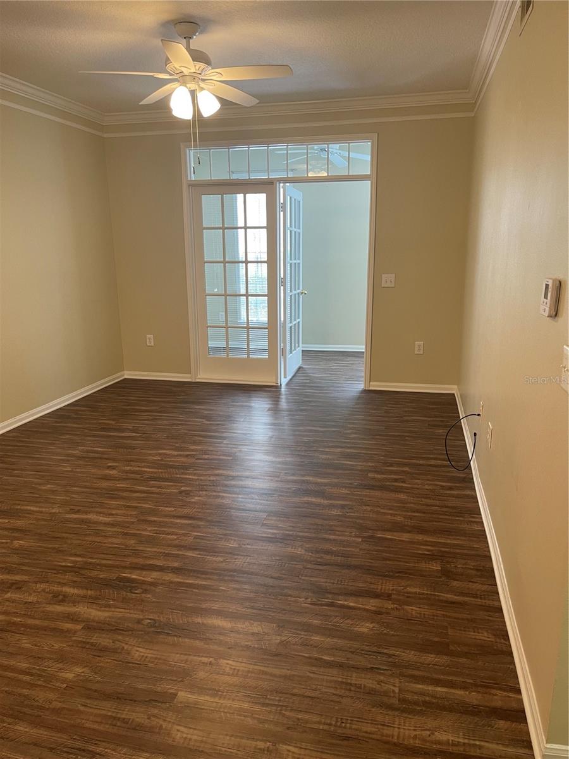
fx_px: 548
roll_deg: +1.1
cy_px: 380
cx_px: 284
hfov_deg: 54.9
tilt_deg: -14.2
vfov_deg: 69.4
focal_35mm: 25
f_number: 1.6
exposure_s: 1/60
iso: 100
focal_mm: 5.1
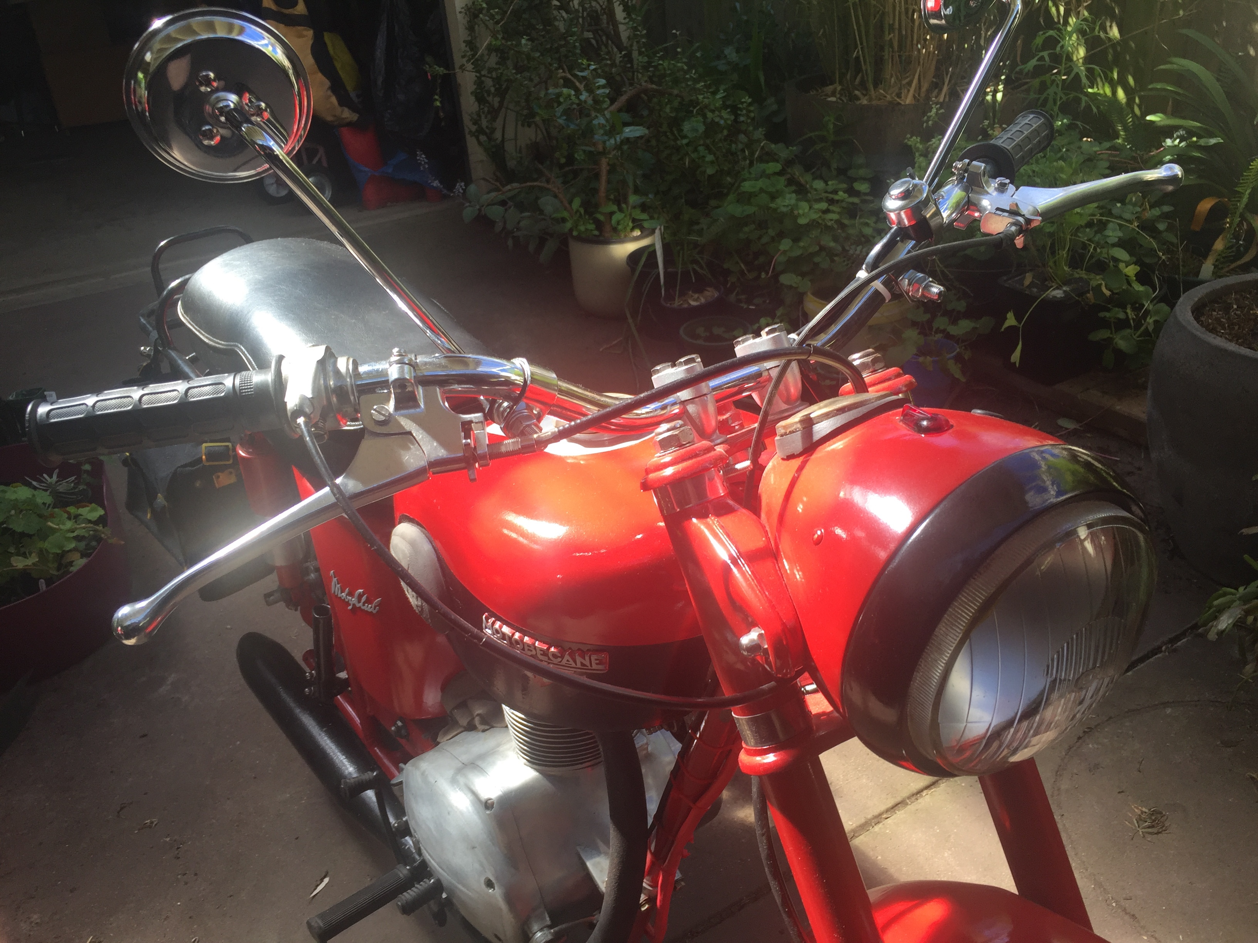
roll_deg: +3.4
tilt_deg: -27.1
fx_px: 1054
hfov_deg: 61.7
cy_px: 472
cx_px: 629
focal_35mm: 29
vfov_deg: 48.2
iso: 32
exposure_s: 1/187
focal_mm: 4.15
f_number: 2.2
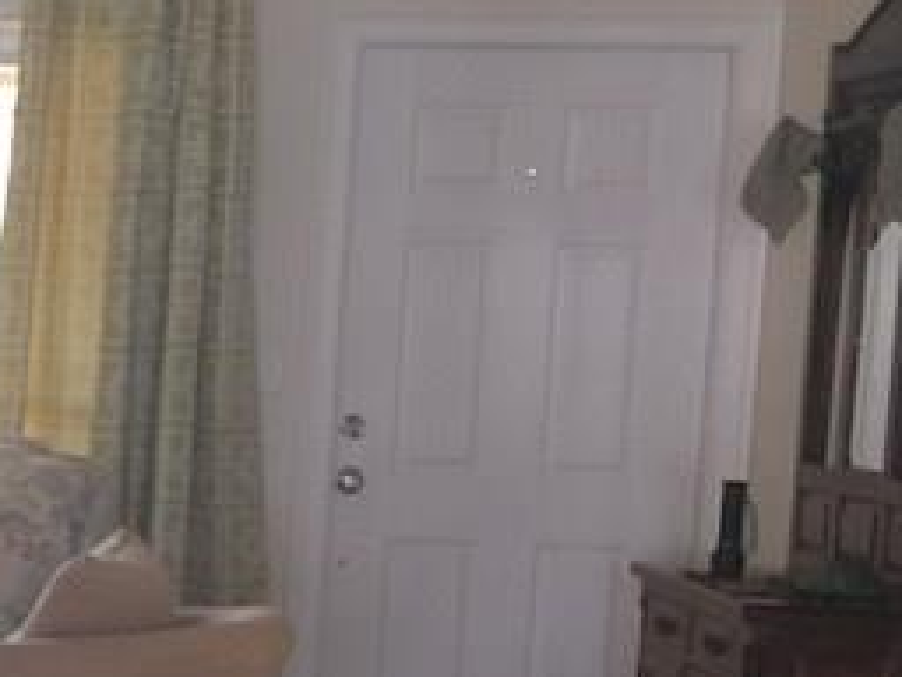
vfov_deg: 12.7
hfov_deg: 15.0
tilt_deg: -6.8
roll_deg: -2.5
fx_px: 3023
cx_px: -648
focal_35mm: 116
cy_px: 617
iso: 32
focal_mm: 4.15
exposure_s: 1/30
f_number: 2.2
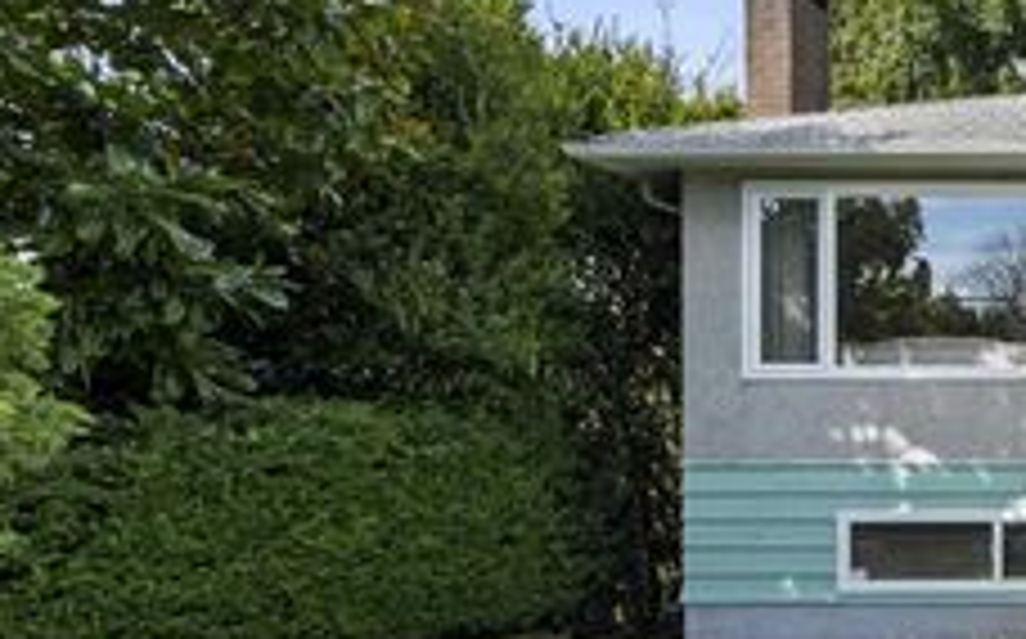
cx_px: 1332
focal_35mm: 43
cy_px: 430
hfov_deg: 33.7
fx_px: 1201
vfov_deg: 29.6
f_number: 13
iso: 320
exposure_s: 1/30
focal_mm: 15
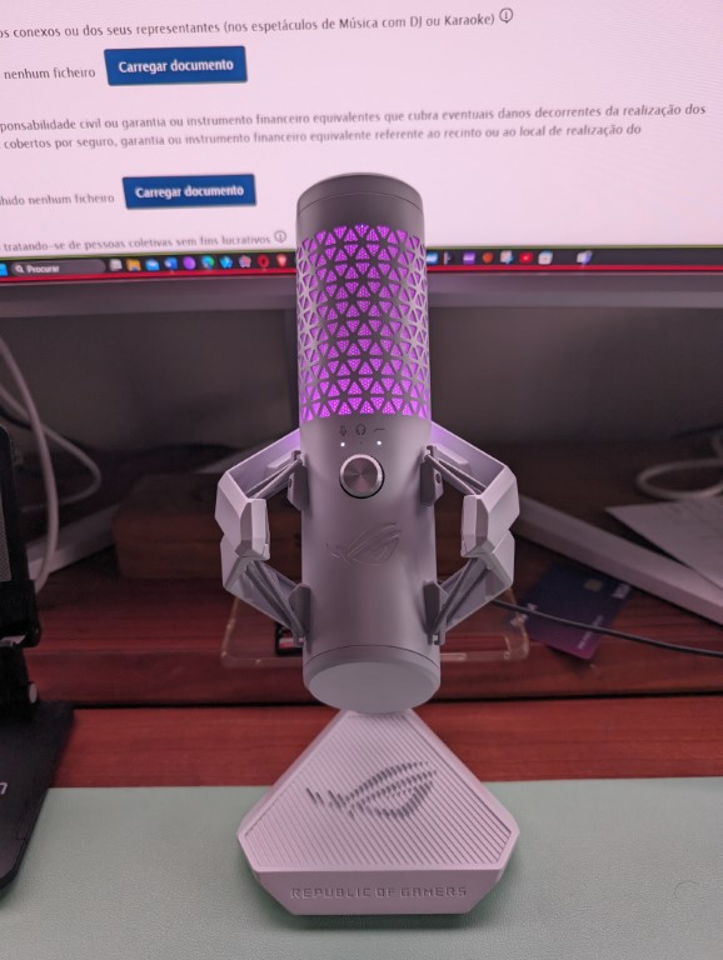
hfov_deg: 56.9
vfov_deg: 71.5
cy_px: 480
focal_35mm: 24
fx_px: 667
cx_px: 362
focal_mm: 6.9
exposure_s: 1/31.1
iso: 30
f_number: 1.68
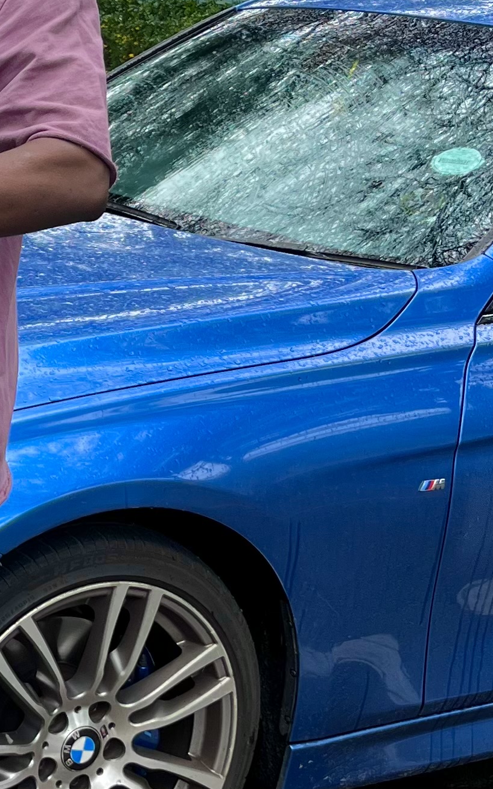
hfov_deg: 14.6
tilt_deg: -15.2
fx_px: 1827
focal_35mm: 85
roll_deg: -2.5
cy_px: 382
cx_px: -170
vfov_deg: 24.4
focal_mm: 5.1
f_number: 1.6
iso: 50
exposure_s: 1/566
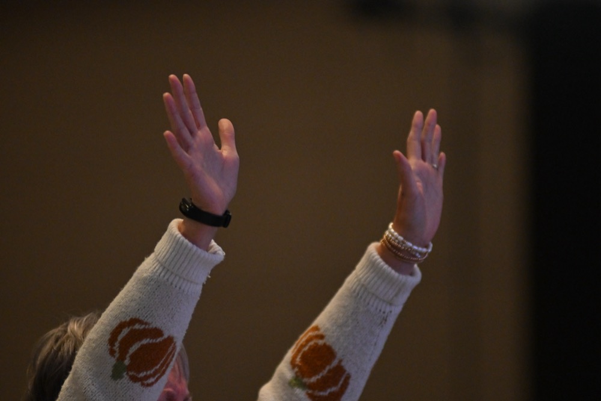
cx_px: 300
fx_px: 5006
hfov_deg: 6.9
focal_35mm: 300
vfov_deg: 4.6
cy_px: 200
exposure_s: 1/200
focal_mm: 200
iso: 2500
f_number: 2.8
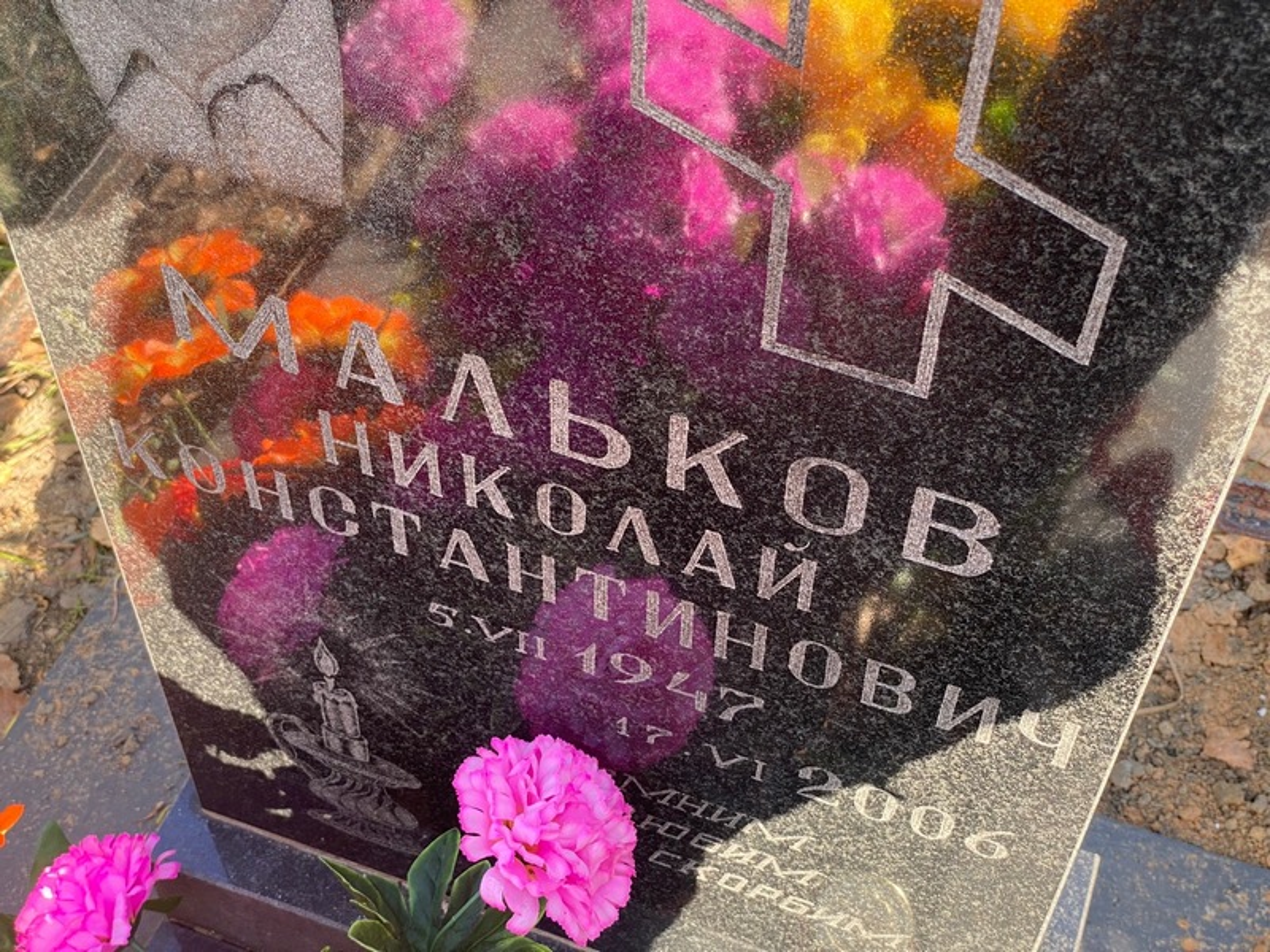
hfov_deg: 36.8
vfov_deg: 28.0
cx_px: 635
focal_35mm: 52
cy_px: 476
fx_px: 1908
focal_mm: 6
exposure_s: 1/122
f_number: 2
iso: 20
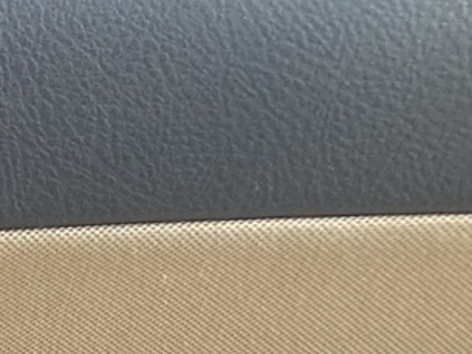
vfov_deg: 9.2
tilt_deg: -36.3
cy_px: 775
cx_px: -630
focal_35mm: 148
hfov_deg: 11.3
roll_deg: -4.4
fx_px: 2019
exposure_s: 1/121
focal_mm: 3.99
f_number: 1.8
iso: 64
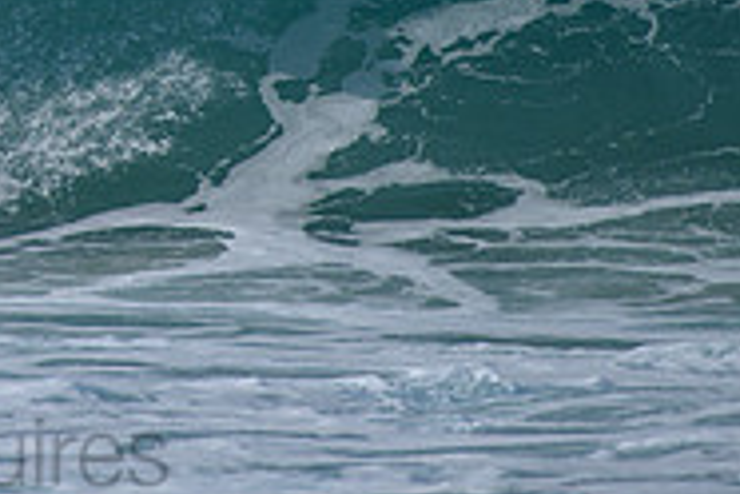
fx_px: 32537
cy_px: -209
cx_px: -139
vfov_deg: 0.9
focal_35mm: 1583
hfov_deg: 1.3
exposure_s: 1/2000
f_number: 5.6
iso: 180
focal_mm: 500
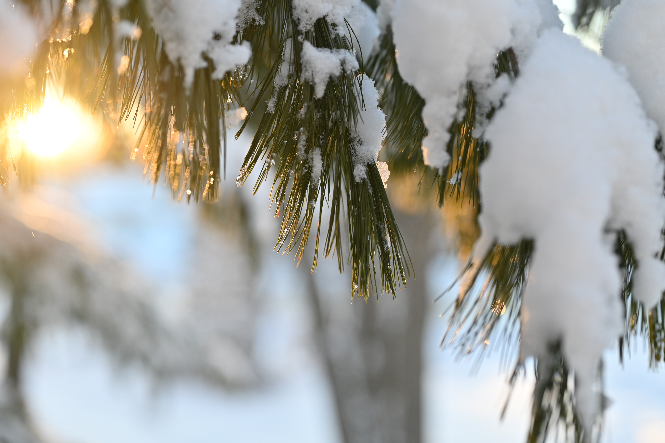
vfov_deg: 27.0
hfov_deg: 39.6
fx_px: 923
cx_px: 332
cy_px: 222
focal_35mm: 50
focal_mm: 50
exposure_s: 1/200
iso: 100
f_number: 2.5
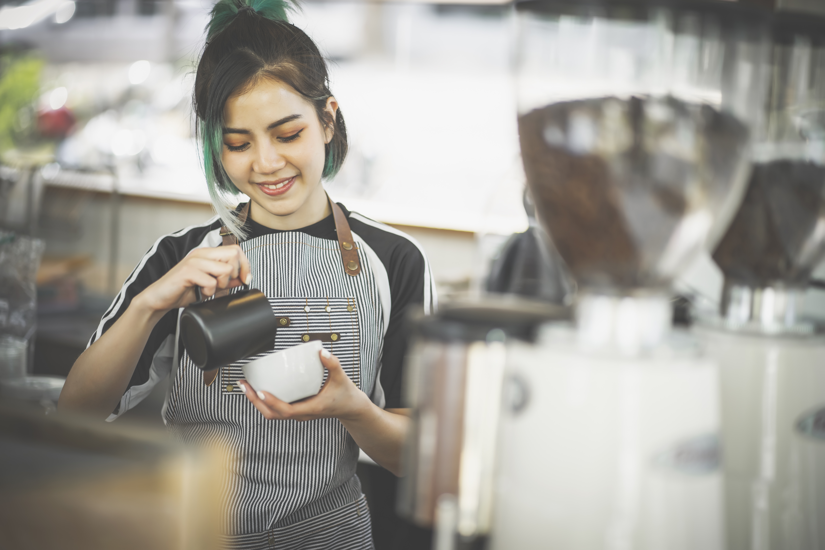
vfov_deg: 16.1
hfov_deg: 23.9
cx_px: 412
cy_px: 275
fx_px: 1948
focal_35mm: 85
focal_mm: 85
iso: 100
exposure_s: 1/160
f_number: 1.8
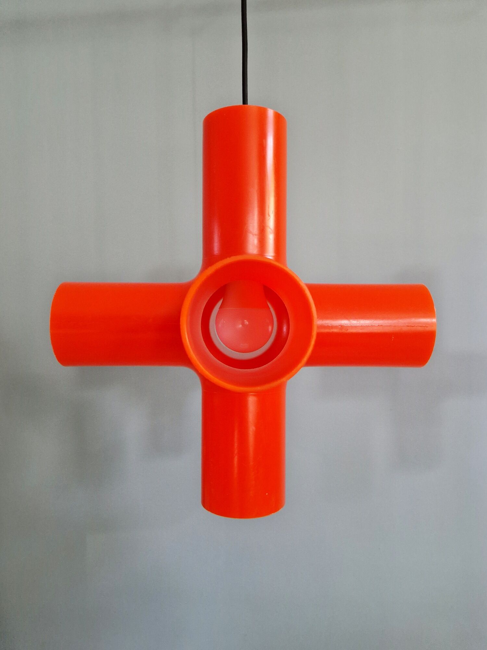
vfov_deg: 73.9
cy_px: 325
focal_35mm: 23
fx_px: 431
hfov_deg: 58.9
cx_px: 244
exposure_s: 1/100
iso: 800
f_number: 1.8
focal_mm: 5.4
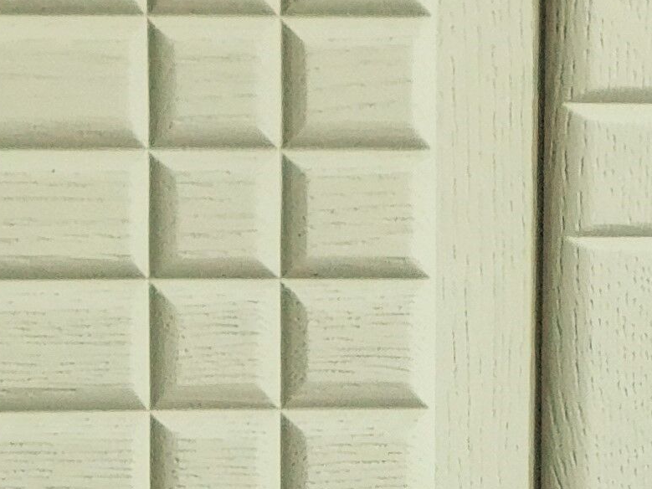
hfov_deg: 9.3
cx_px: 403
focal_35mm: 213
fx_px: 4011
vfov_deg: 6.8
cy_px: 893
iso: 125
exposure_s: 1/13
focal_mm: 6.3
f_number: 3.5
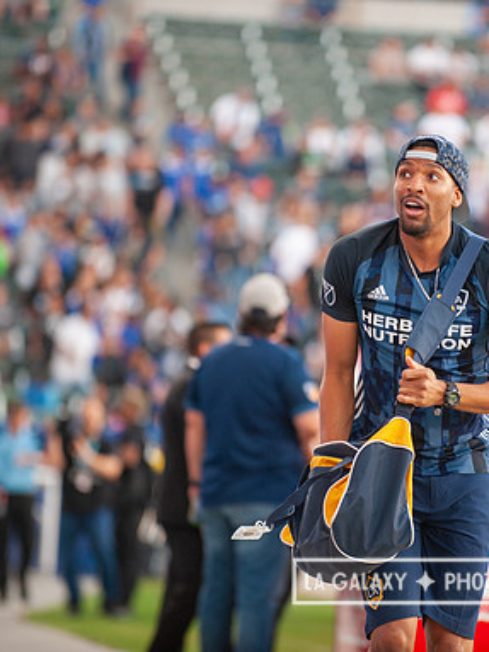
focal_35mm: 291
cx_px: 412
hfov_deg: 5.1
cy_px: 325
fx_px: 5484
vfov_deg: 6.8
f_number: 2.8
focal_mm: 200
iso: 1250
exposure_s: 1/320
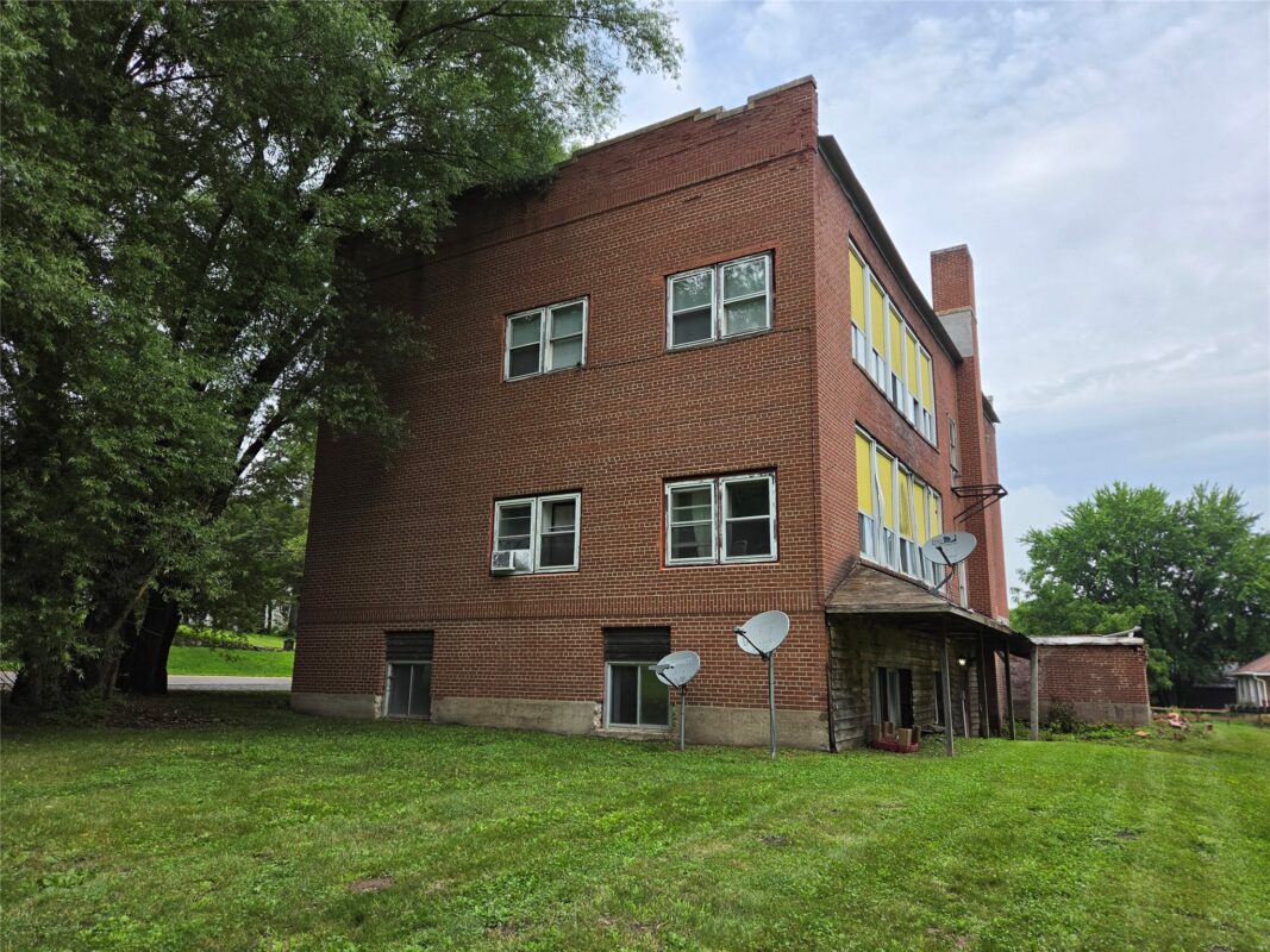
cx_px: 635
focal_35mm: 23
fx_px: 844
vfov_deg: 58.9
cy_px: 476
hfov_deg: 73.9
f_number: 1.8
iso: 80
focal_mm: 5.4
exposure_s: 1/3956
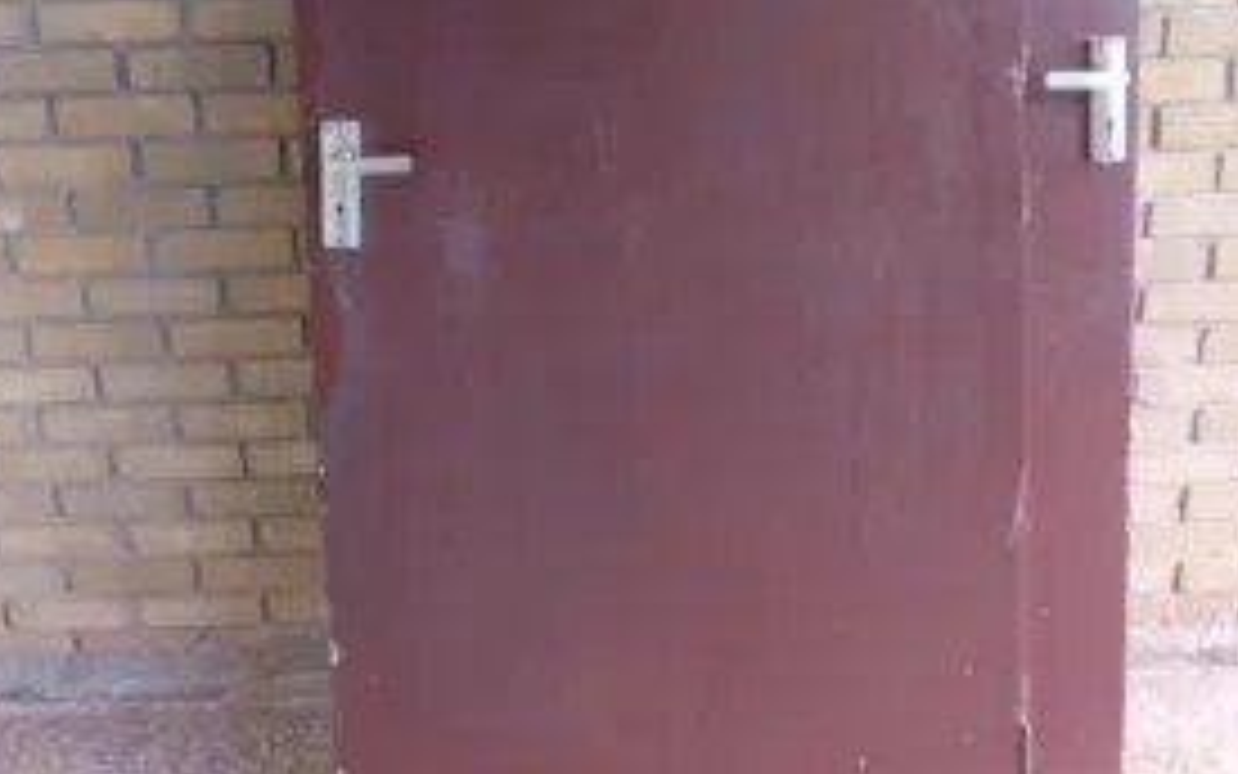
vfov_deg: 32.9
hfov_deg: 52.7
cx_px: 644
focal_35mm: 37
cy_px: 99
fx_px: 1249
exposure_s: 1/33.3
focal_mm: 4.09
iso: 360
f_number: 1.6
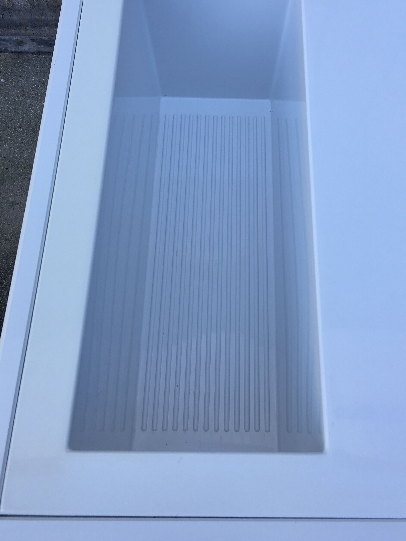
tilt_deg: -63.5
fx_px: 594
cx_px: 235
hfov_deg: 37.6
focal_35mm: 38
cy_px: 226
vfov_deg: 48.8
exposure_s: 1/130
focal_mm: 4.15
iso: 25
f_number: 2.2
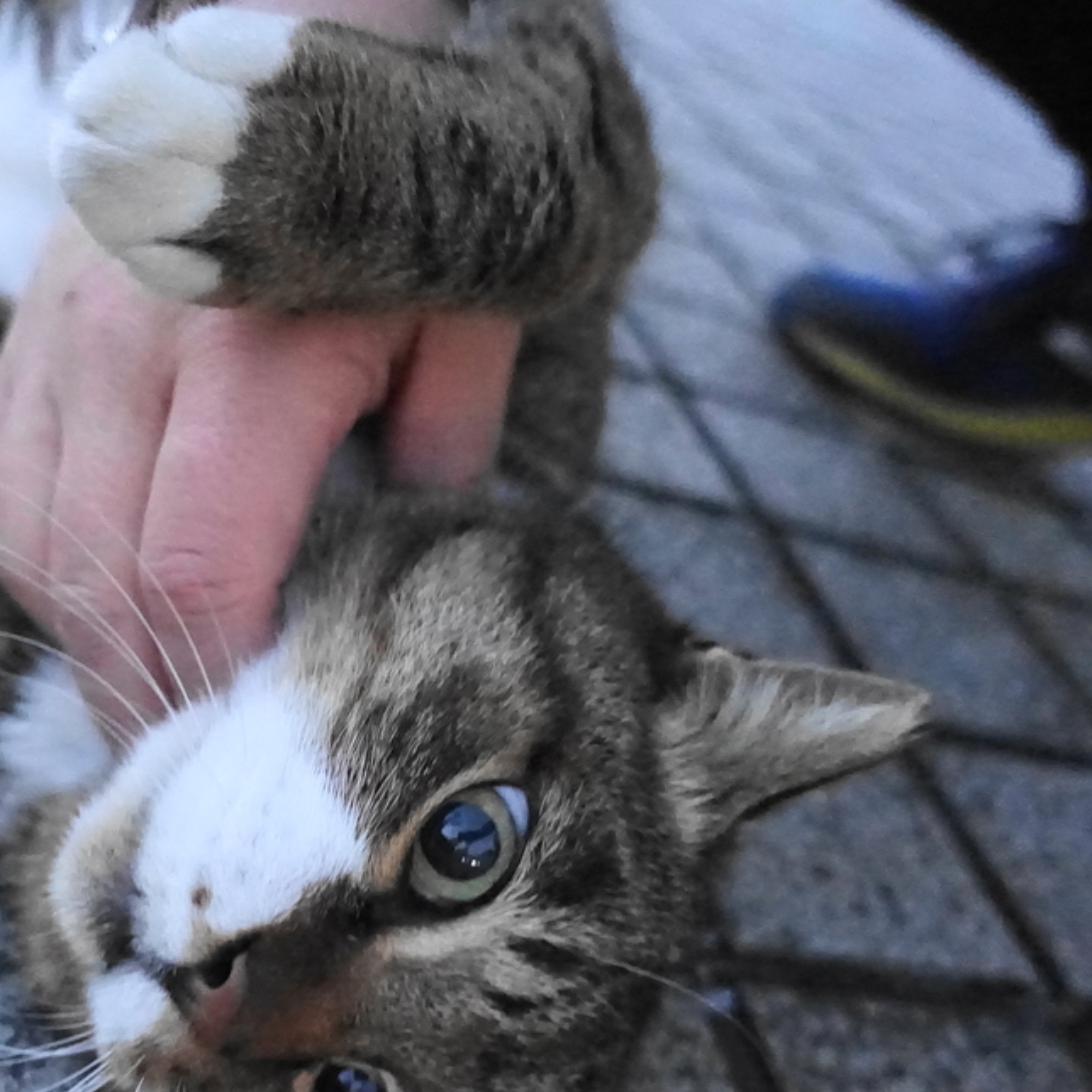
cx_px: 331
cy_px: 663
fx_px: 1356
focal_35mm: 38
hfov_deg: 43.0
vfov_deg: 43.6
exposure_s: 1/25
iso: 6400
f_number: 1.8
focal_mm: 8.8
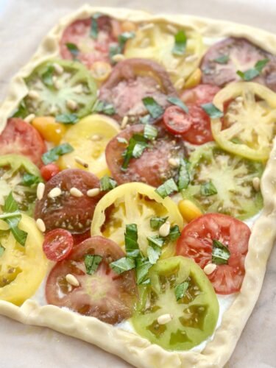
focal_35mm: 48
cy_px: 184
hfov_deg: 30.3
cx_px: 138
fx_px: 510
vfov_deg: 39.7
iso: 100
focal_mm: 6.86
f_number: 1.78
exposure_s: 1/171
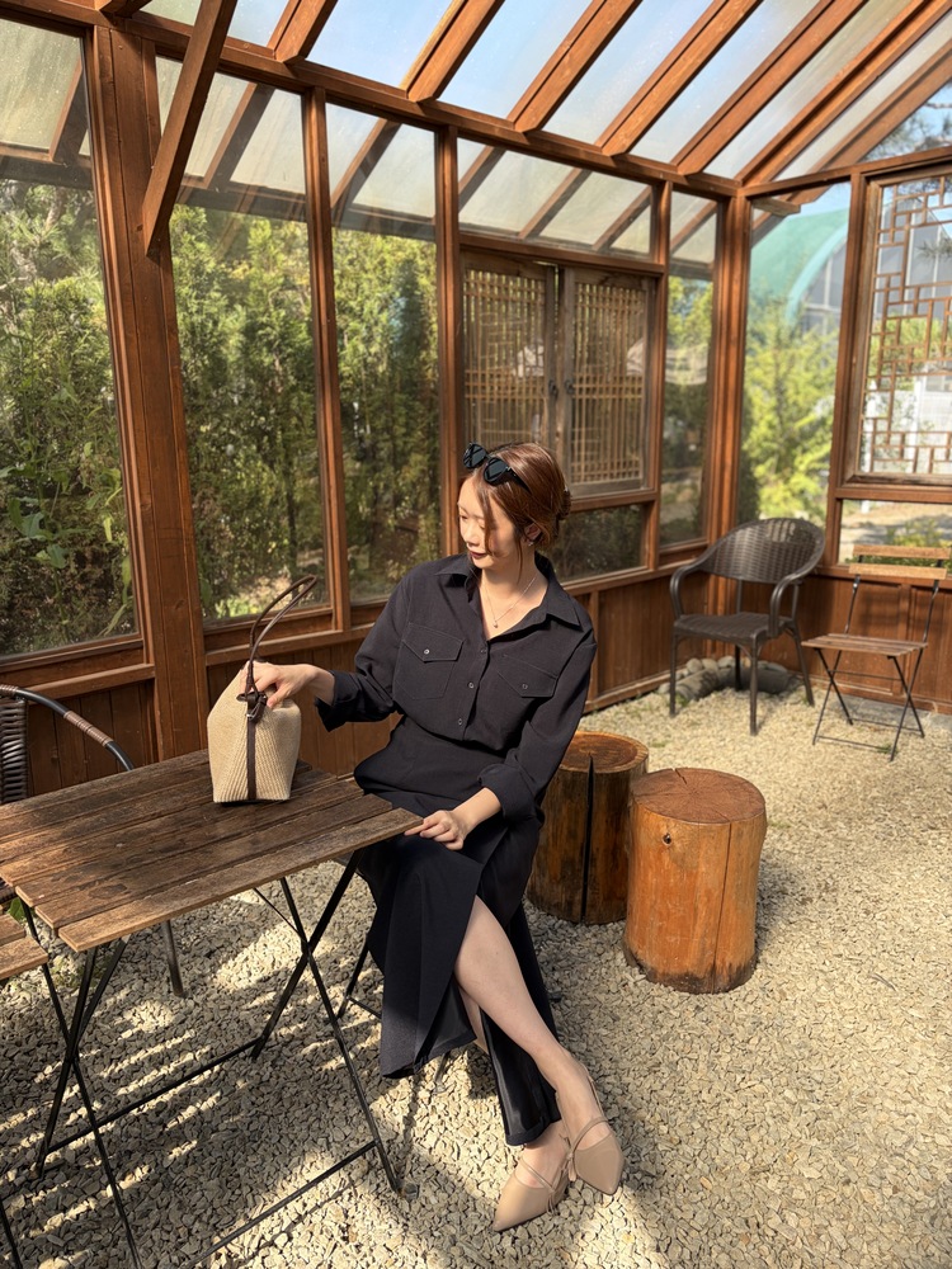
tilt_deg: -12.0
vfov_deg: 67.3
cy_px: 634
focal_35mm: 26
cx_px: 476
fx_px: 953
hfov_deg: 53.1
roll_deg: +0.8
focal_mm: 5.96
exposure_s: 1/764
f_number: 1.6
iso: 50
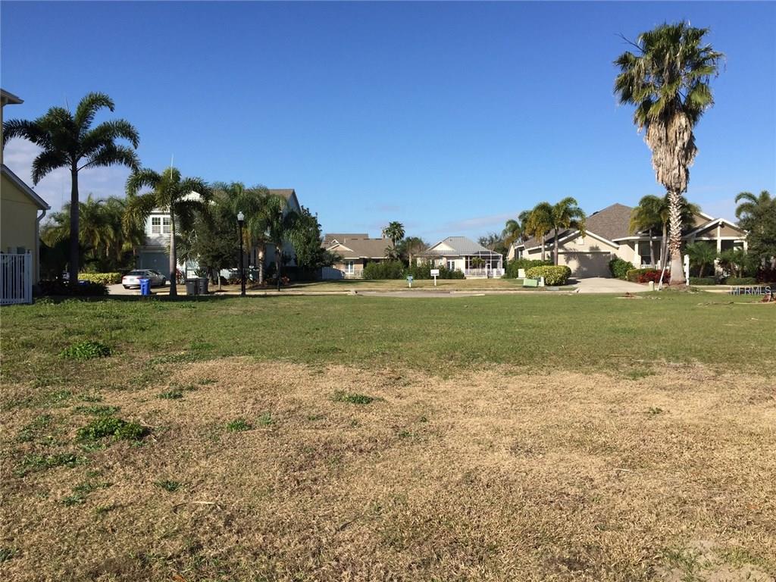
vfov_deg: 48.2
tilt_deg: -2.7
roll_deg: -1.2
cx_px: 388
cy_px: 291
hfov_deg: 61.7
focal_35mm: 29
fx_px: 650
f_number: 2.2
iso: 32
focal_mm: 4.15
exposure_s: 1/2326
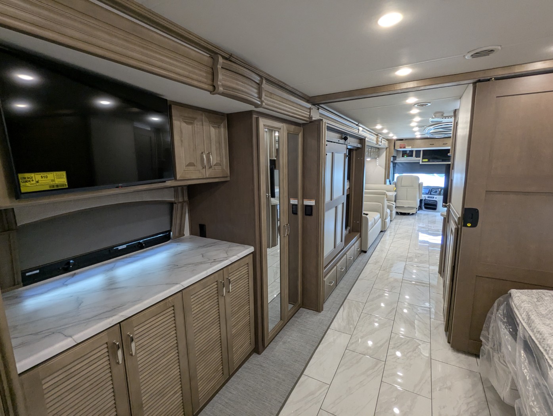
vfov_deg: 78.2
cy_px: 208
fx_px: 256
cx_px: 276
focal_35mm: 16
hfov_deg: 94.4
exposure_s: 1/71.2
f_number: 2.2
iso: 179
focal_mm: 2.35
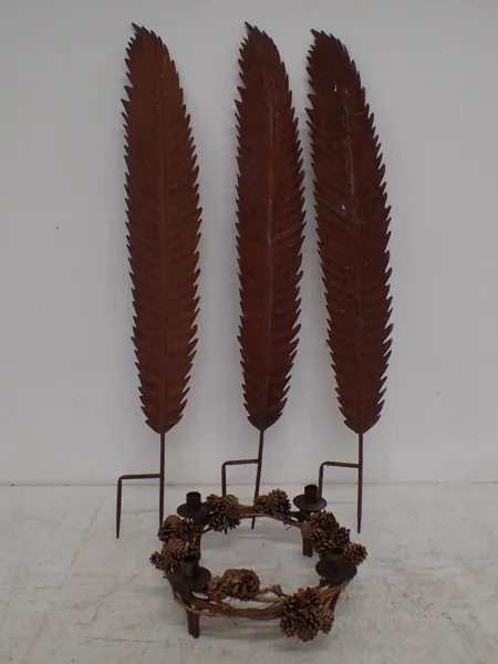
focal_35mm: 30
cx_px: 249
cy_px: 332
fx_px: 575
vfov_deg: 60.0
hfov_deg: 46.8
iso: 200
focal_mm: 5.5
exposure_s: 1/125
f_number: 2.3
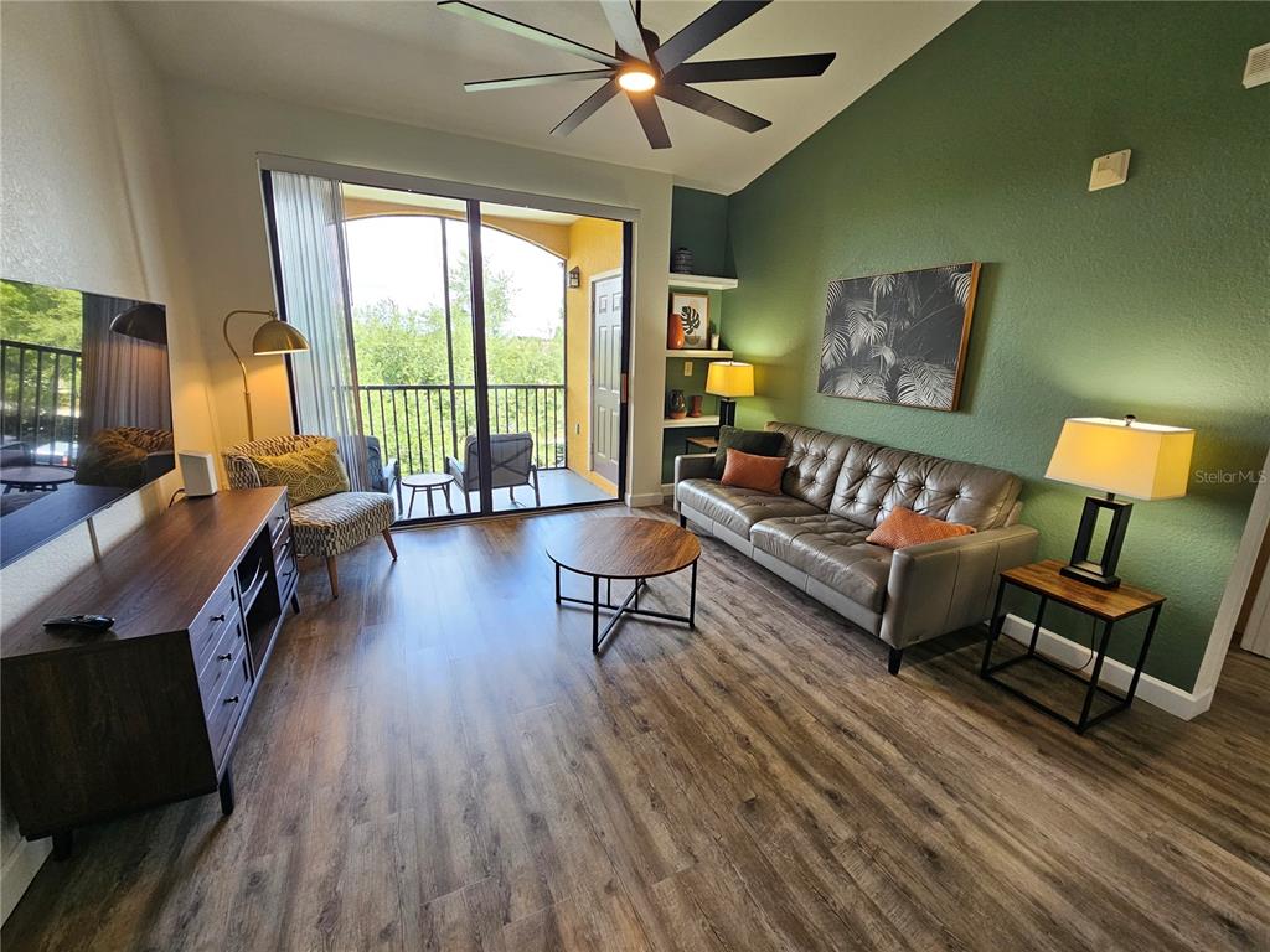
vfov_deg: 89.9
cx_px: 635
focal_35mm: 13
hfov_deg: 106.2
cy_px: 476
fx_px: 477
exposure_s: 1/60
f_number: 2.2
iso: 100
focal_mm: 2.2
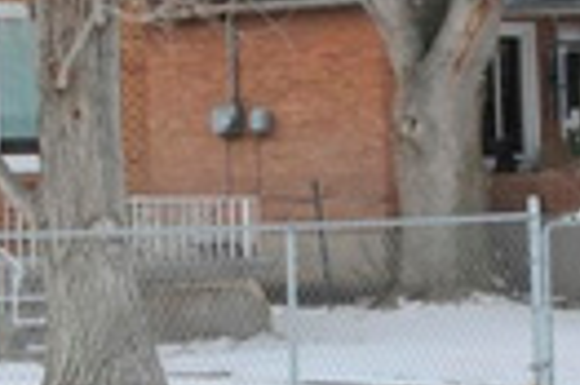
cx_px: -385
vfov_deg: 8.5
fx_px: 2591
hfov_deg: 12.0
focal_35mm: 161
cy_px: 104
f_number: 5.6
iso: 200
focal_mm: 22
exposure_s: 1/800
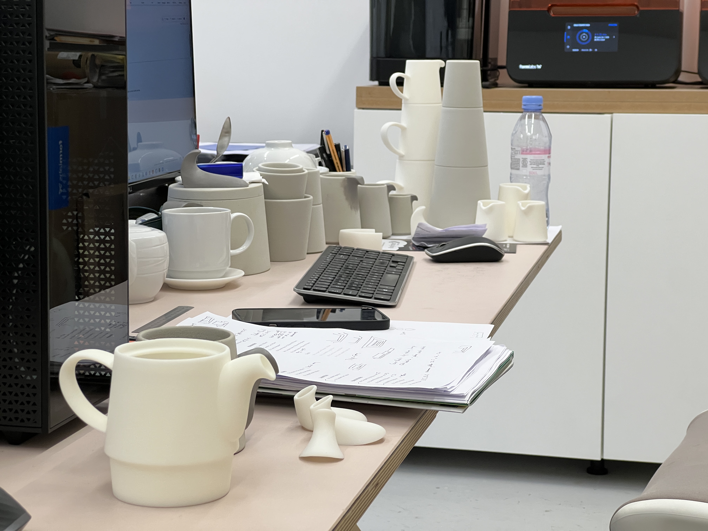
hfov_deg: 25.3
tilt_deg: -7.3
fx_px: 1575
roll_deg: +0.3
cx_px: 354
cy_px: 266
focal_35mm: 77
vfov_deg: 19.1
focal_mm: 9
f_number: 2.8
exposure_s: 1/100
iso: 160
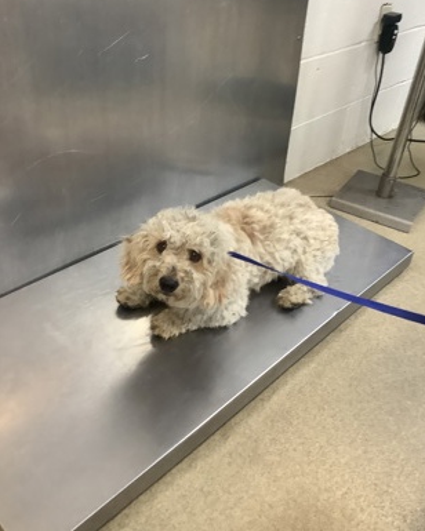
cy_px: 247
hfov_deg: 44.5
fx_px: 519
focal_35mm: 33
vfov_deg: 54.2
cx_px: 215
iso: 200
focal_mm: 3.3
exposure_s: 1/60
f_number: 2.4
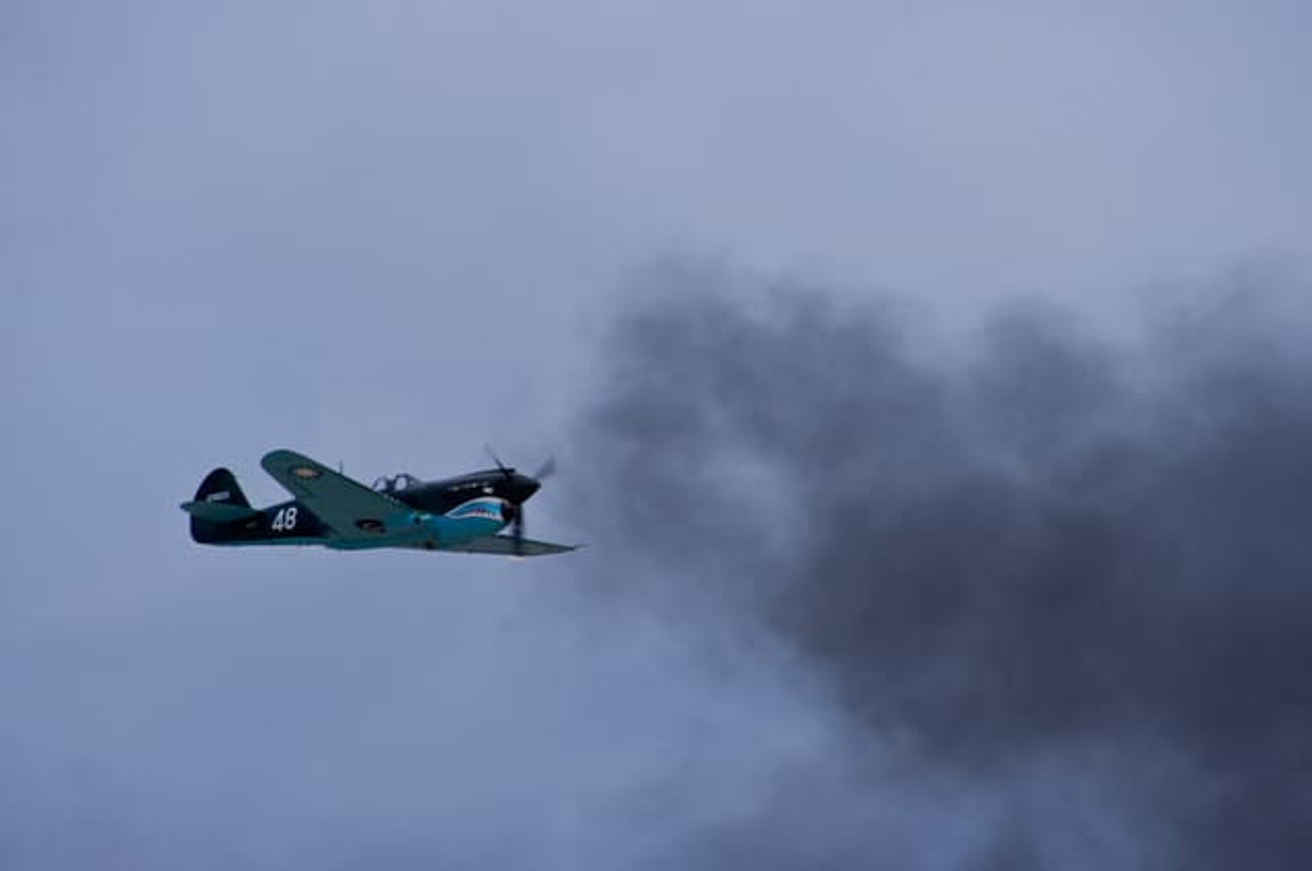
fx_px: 16379
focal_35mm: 450
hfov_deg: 4.6
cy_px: 436
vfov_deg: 3.0
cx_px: 656
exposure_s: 1/500
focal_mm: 300
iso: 400
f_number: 9
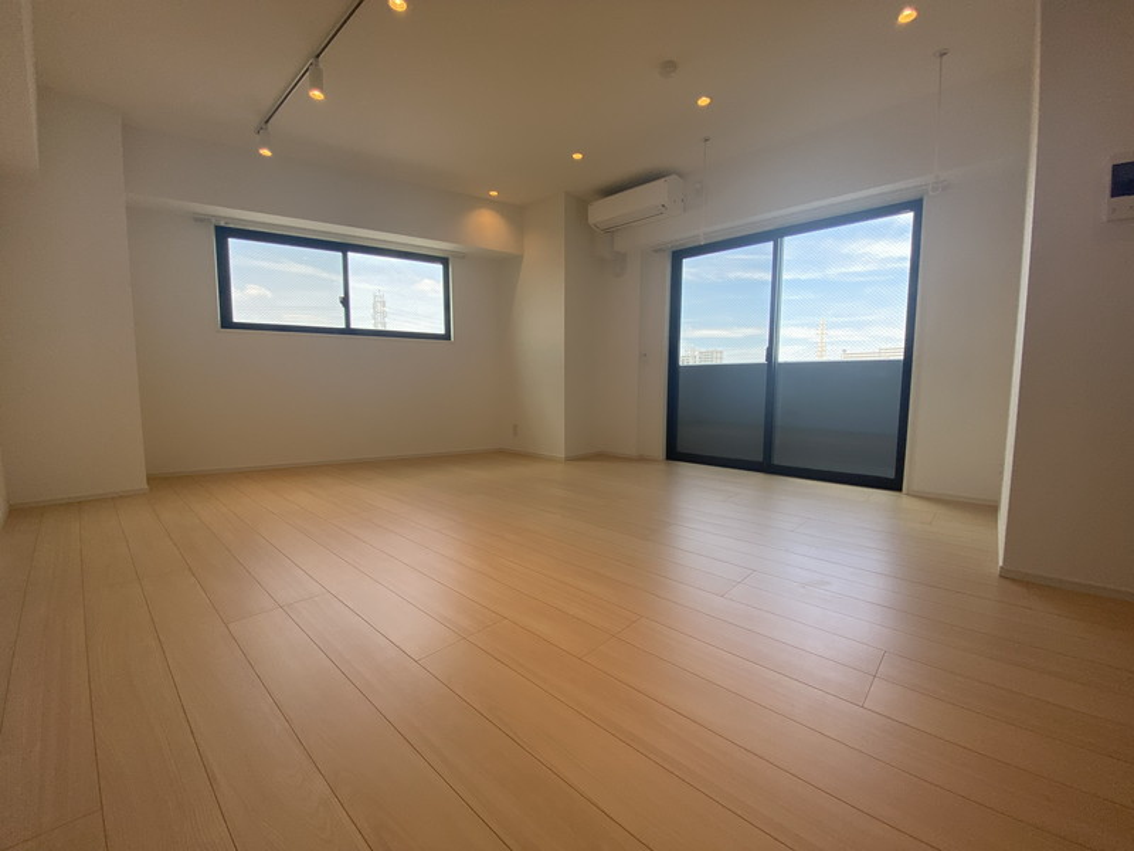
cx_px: 567
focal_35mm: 13
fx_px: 426
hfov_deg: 106.2
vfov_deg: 89.9
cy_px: 426
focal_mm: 1.54
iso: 20
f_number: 2.4
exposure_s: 1/287
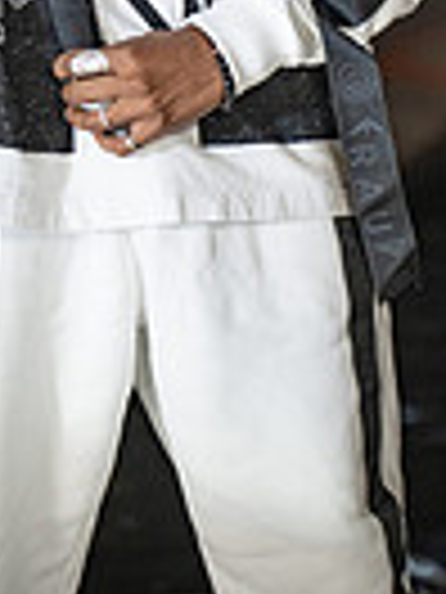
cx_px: 135
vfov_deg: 4.5
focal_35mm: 441
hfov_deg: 3.4
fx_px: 7576
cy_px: -338
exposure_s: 1/640
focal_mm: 135
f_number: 2.8
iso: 1600
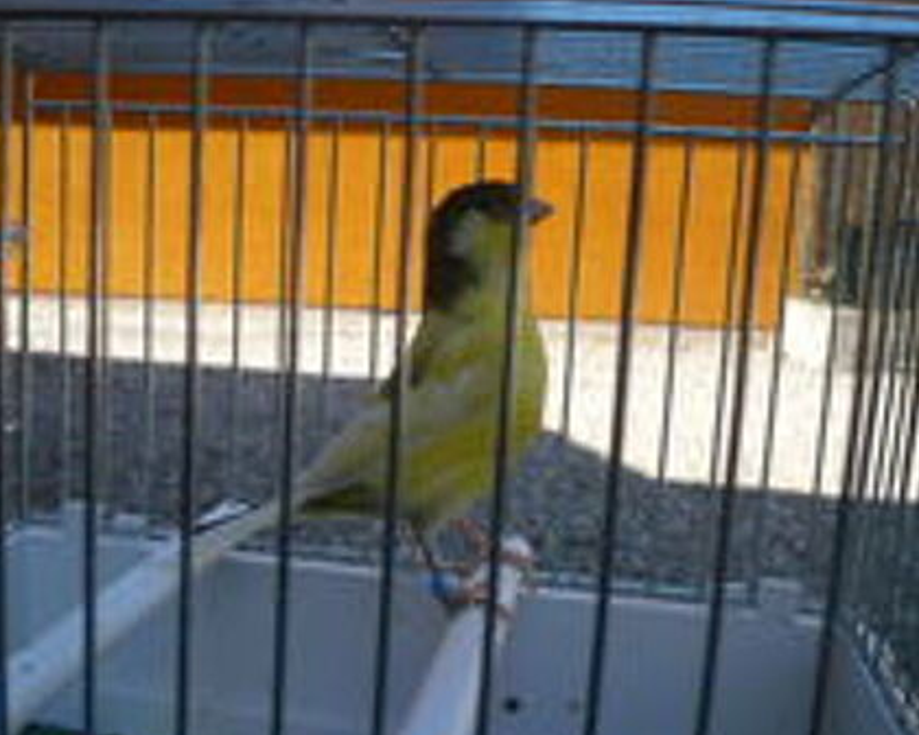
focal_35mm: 39
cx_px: 411
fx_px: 1061
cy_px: 368
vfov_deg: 38.2
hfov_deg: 46.8
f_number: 2.8
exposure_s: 1/500
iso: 100
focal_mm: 5.8
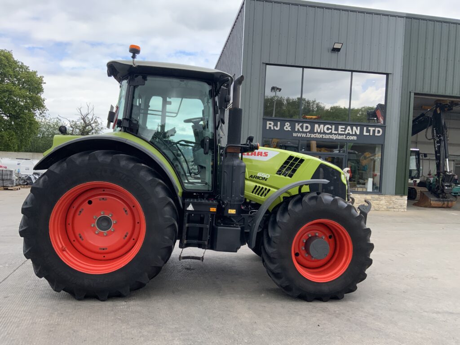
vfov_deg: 48.2
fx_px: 385
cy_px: 172
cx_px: 230
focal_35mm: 29
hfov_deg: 61.7
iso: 16
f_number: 1.8
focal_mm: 3
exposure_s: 1/524
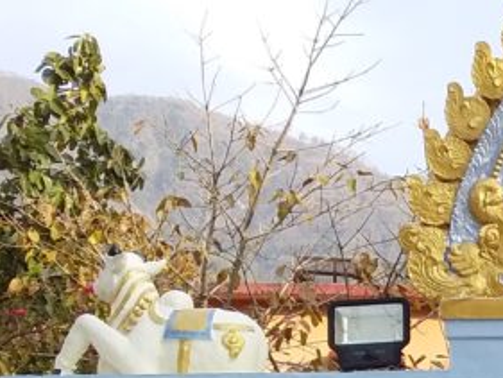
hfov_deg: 15.9
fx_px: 1643
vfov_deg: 12.7
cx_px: 772
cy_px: 473
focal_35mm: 113
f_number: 2.2
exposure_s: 1/361
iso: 40
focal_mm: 3.3
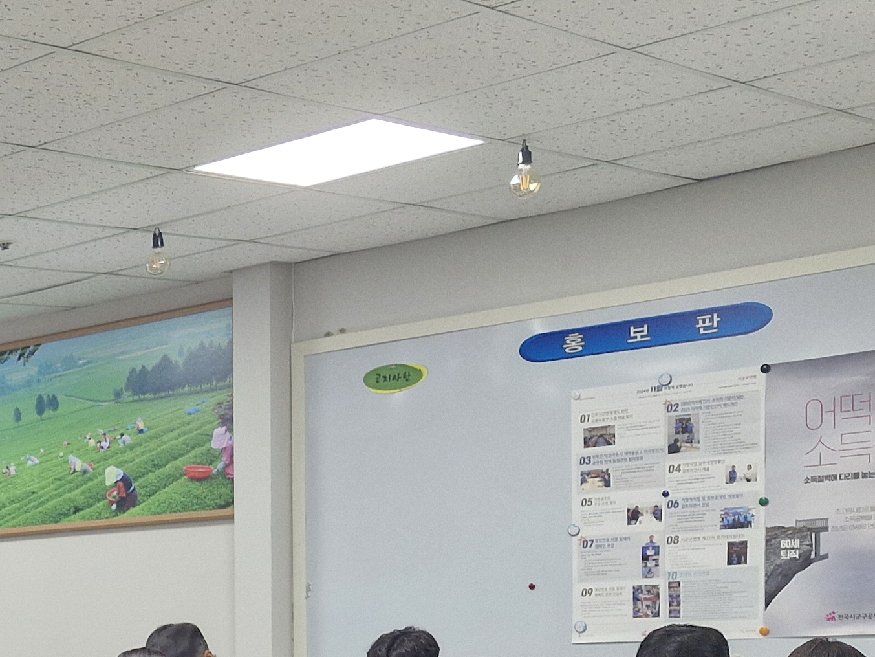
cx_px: -291
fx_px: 1719
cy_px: 811
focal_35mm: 68
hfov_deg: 24.5
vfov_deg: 20.1
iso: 200
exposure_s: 1/120
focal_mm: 5.54
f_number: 1.8
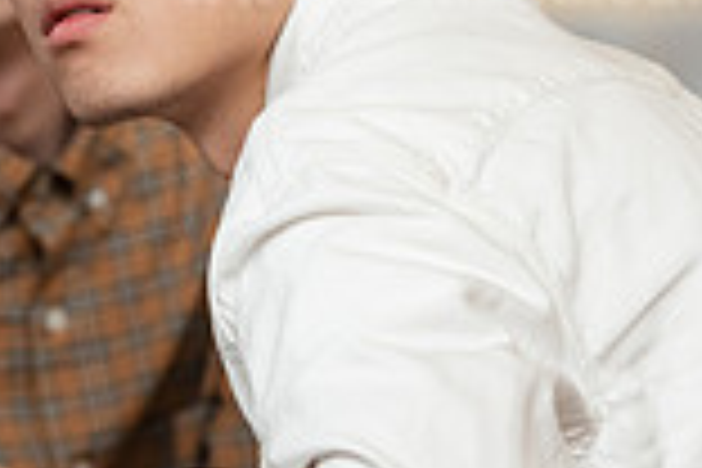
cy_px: 79
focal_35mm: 577
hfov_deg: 3.6
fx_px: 11251
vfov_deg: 2.4
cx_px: -27
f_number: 3.2
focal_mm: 155
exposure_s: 1/200
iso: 1250
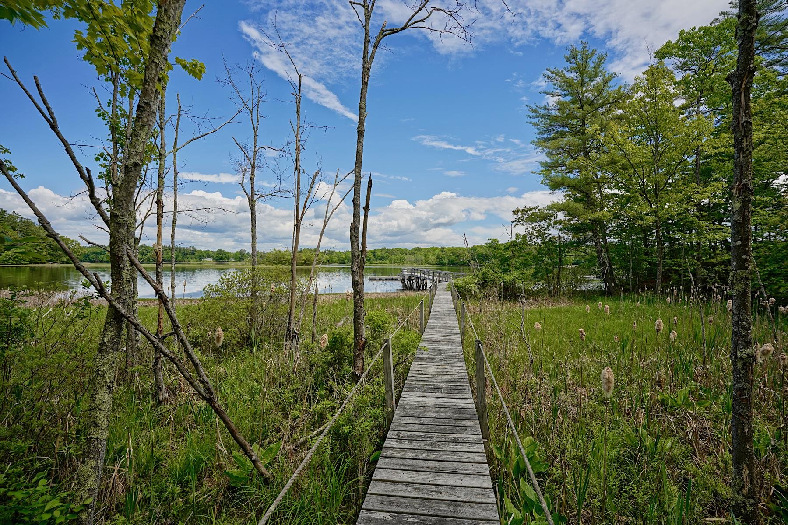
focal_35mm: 14
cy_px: 262
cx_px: 394
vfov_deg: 81.2
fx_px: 306
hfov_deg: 104.3
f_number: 8
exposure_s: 1/200
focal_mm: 14
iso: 100
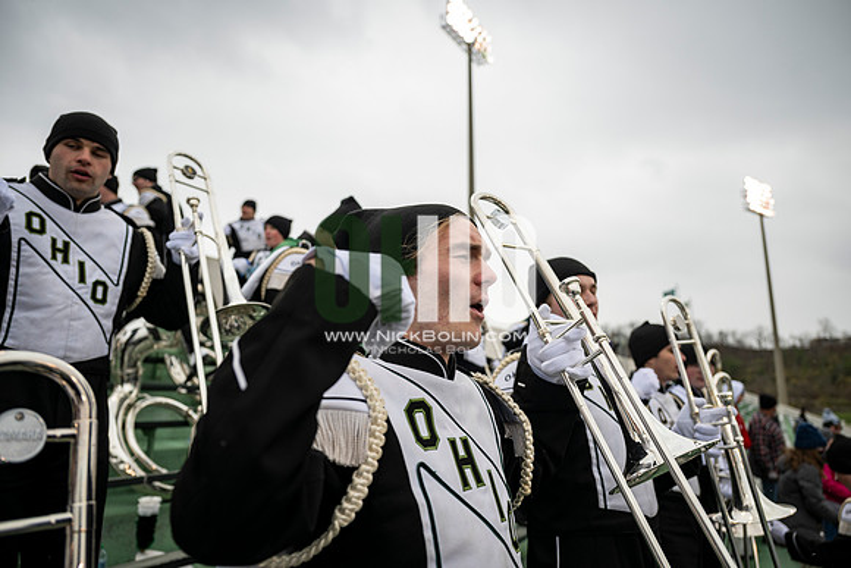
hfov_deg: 73.7
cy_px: 284
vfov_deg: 53.2
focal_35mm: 24
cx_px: 426
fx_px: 567
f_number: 2.8
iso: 160
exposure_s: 1/500
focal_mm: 24
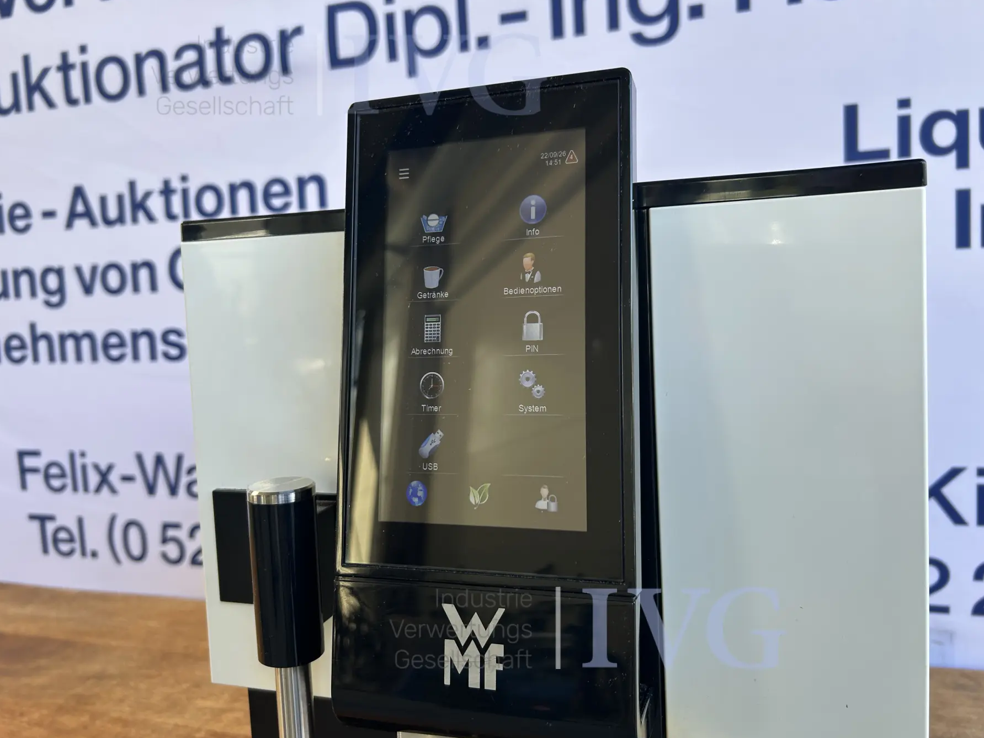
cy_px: 351
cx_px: 468
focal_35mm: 28
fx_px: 796
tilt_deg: -3.8
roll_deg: +2.6
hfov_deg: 63.4
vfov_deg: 49.7
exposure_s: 1/164
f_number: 1.5
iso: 40
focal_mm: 5.7
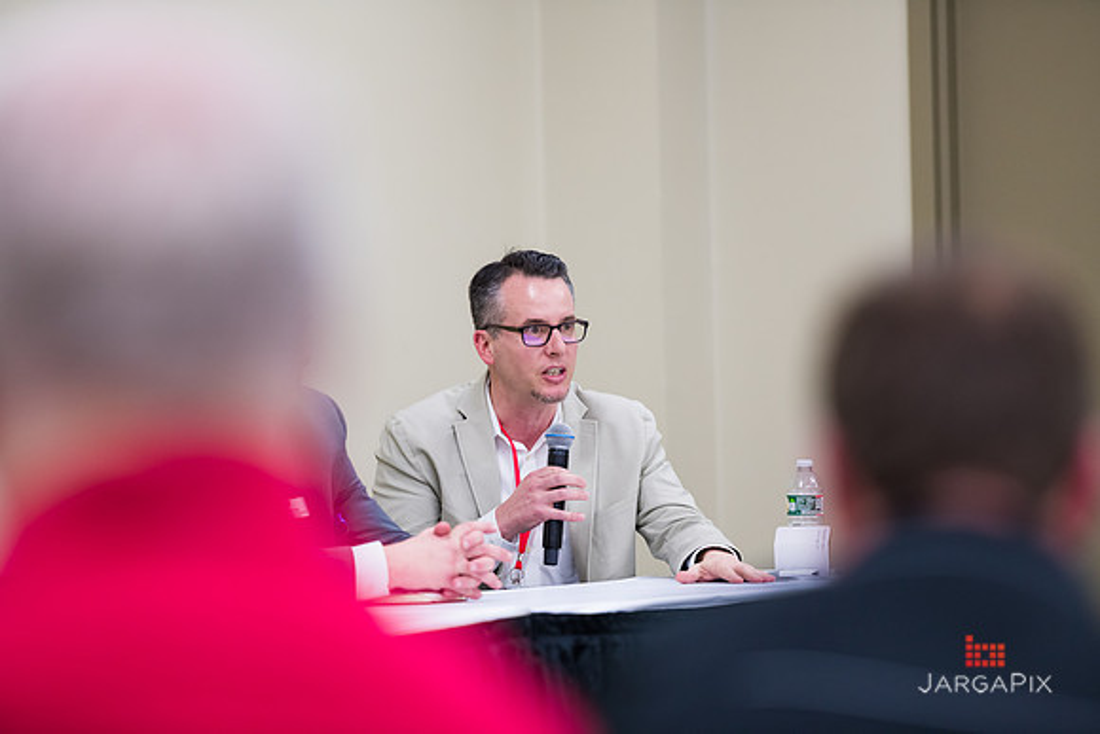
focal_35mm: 200
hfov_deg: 10.3
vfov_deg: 6.9
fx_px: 6112
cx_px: 550
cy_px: 367
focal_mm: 200
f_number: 3.2
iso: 1250
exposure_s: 1/250
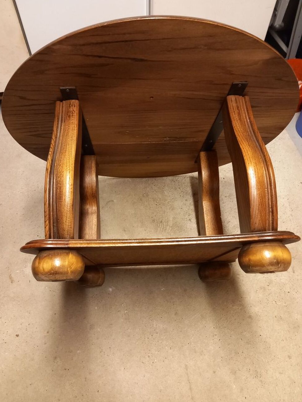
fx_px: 326
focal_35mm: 28
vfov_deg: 63.4
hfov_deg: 49.7
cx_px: 146
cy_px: 202
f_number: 1.8
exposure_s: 1/25
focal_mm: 4
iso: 250
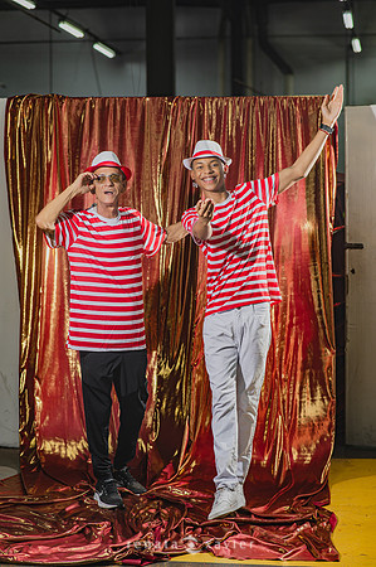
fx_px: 1335
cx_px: 188
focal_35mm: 85
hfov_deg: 16.0
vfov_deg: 23.9
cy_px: 284
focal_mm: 85
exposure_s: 1/200
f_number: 2.5
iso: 200
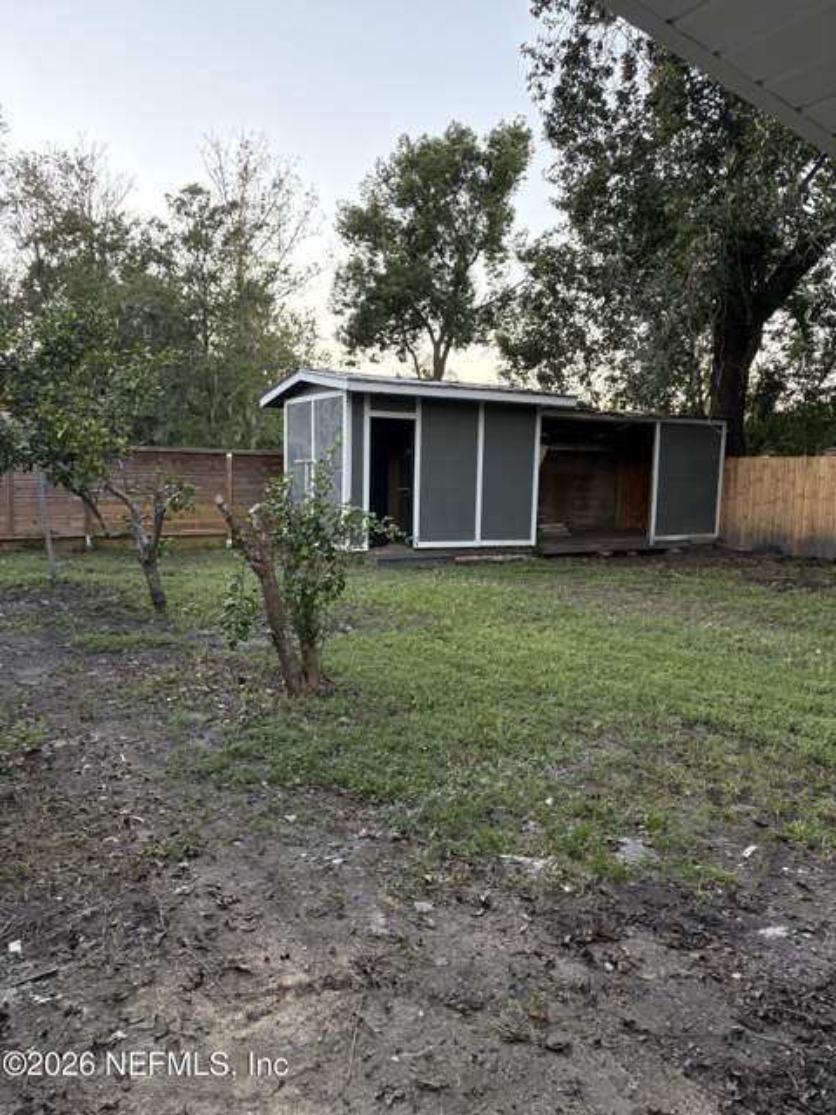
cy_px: 558
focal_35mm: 26
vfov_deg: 67.3
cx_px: 418
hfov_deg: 53.1
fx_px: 837
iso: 125
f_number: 1.6
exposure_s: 1/65
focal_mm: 5.96
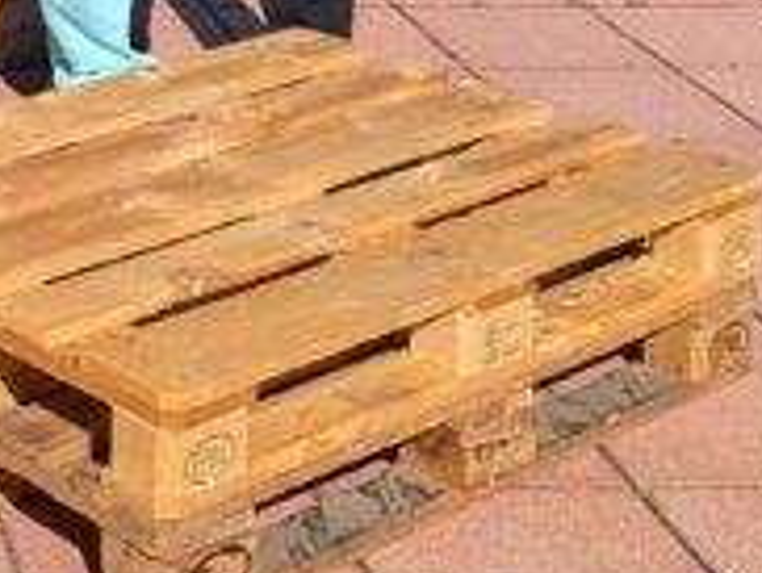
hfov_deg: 17.6
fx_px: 2226
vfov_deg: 13.1
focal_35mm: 101
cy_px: -502
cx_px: -352
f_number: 1.68
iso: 18
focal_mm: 6.9
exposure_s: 1/1290
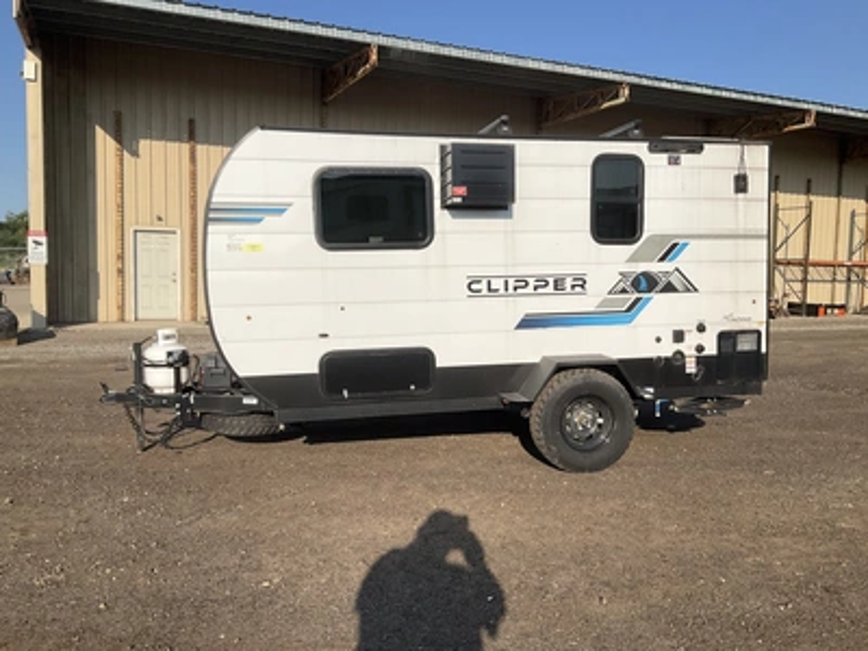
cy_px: 326
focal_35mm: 29
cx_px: 434
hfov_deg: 61.7
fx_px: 727
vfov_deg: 48.2
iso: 25
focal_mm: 3
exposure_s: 1/3322
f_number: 1.8
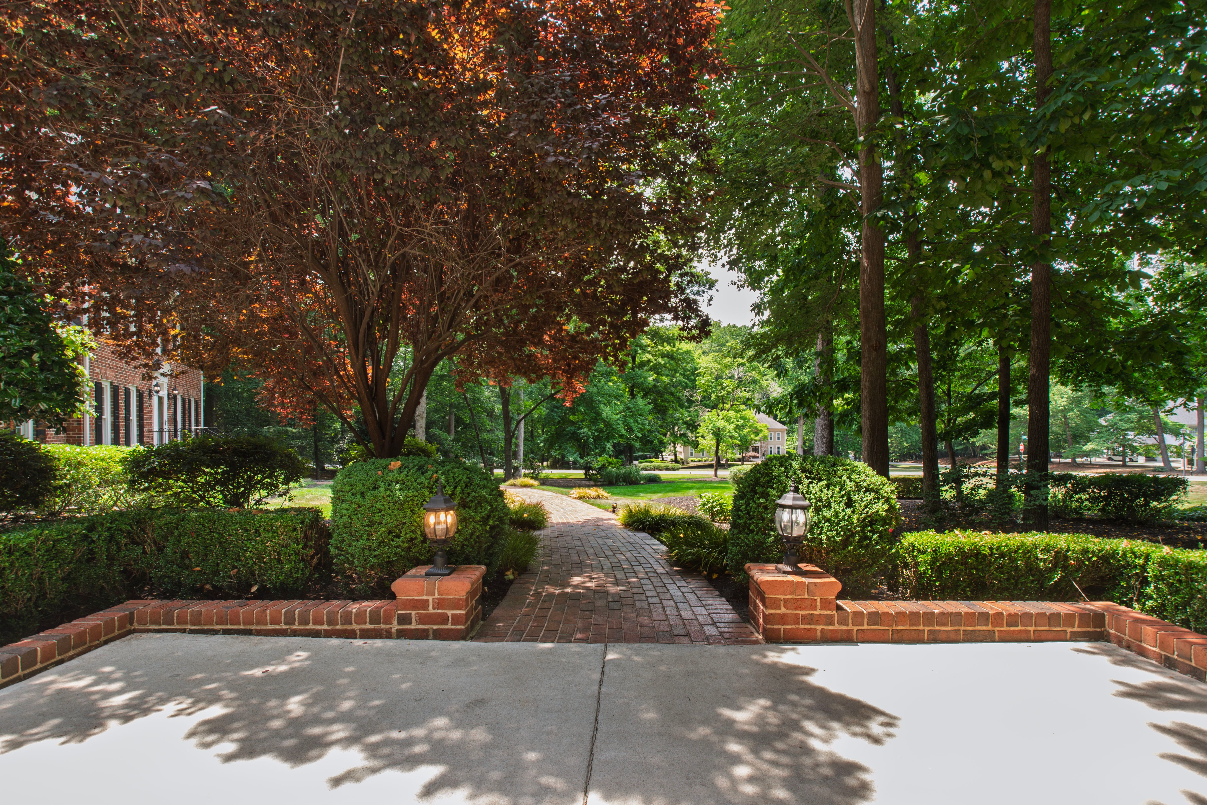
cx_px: 604
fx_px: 503
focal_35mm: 15
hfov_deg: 100.4
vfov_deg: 77.3
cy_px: 402
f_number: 8
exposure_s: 1/25
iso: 100
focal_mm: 10
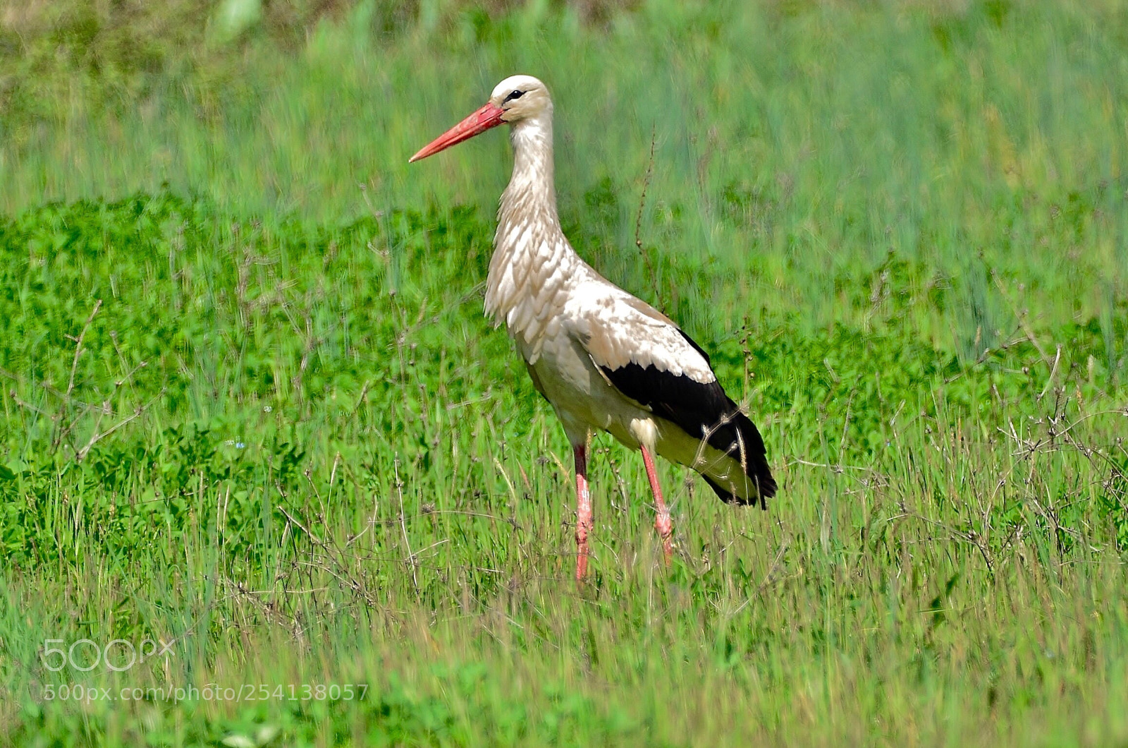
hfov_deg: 2.3
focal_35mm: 900
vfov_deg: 1.5
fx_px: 28144
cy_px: 374
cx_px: 564
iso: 320
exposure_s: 1/800
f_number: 6.3
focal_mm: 600
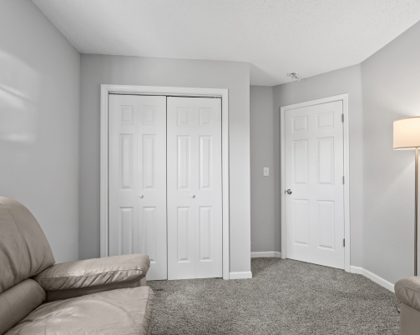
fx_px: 261
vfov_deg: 65.4
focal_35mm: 21
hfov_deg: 77.5
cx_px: 227
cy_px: 178
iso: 4500
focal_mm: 15
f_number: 9
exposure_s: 1/15
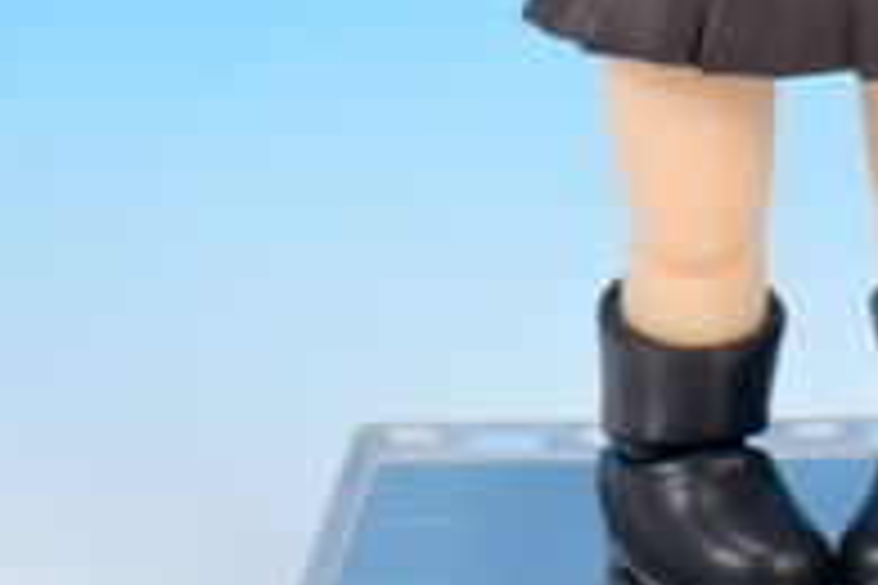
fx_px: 5536
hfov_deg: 9.0
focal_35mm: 227
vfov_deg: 5.9
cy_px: -468
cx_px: 754
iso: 80
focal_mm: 18.2
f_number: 5
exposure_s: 1/2
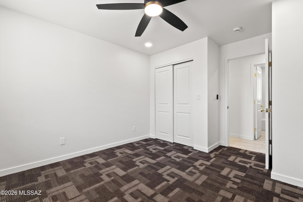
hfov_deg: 100.4
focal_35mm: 15
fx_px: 126
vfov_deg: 77.3
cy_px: 101
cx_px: 152
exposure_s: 1/4
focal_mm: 10
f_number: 22
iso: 800
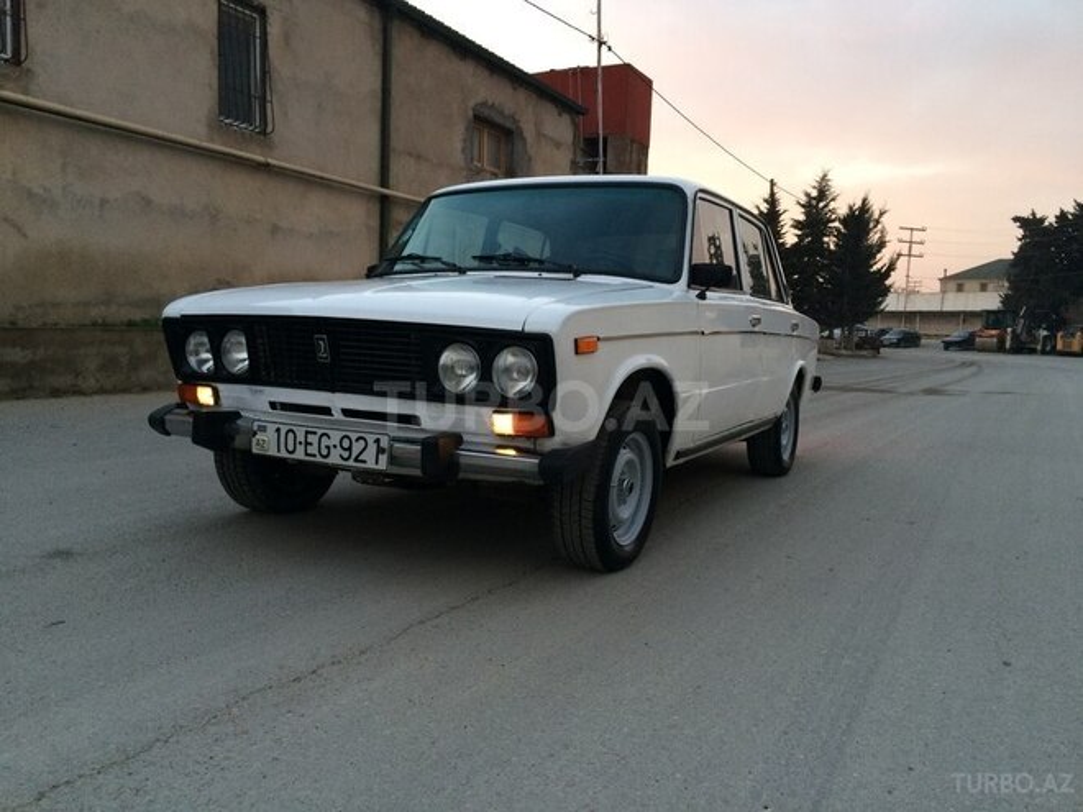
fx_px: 907
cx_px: 542
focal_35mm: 29
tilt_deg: -4.7
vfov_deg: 48.2
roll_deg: -1.9
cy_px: 406
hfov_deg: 61.7
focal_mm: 4.15
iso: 64
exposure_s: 1/33
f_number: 2.2
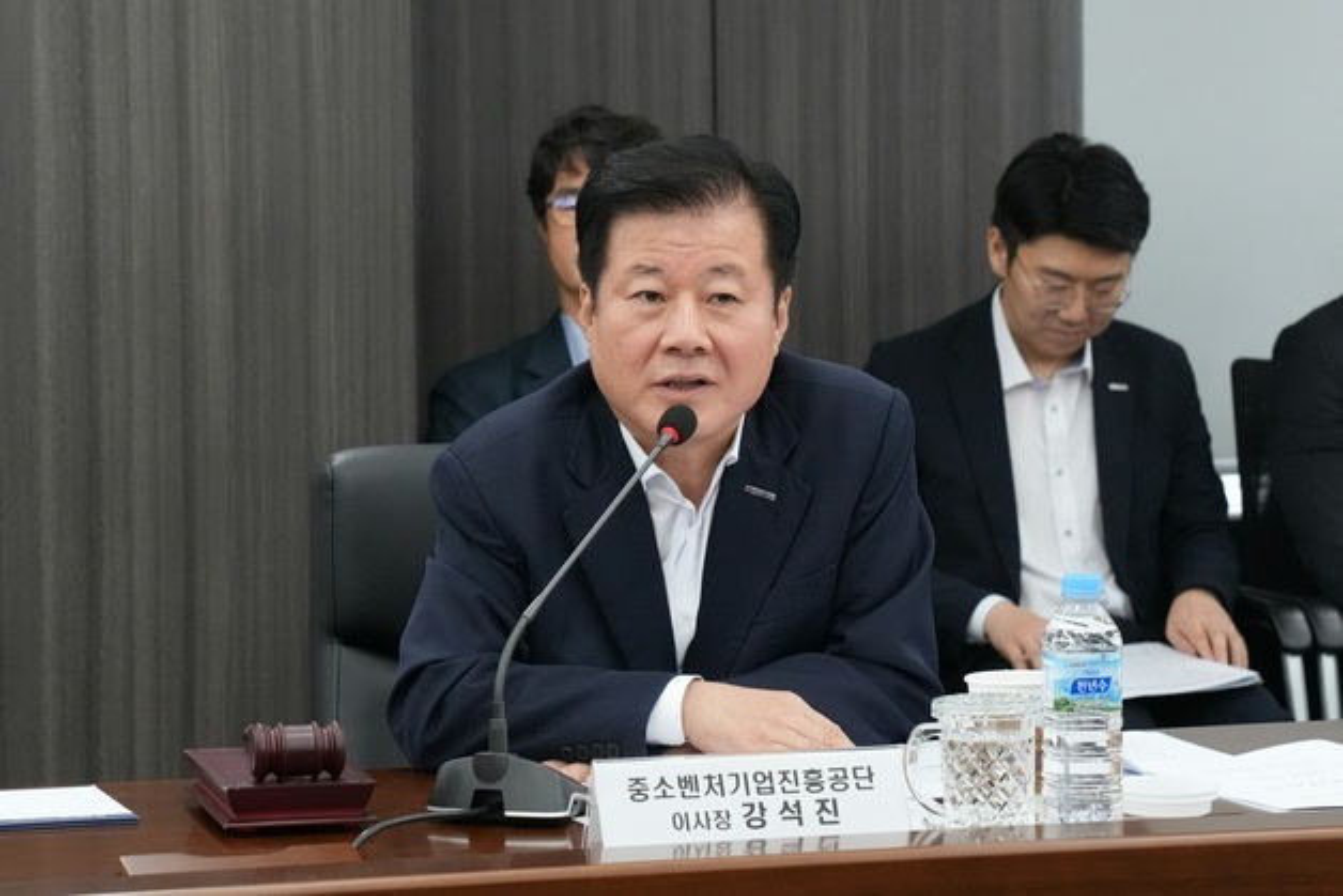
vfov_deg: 19.5
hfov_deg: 28.8
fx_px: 2612
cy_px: 448
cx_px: 672
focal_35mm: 70
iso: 3200
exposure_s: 1/125
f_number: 5.6
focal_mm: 70
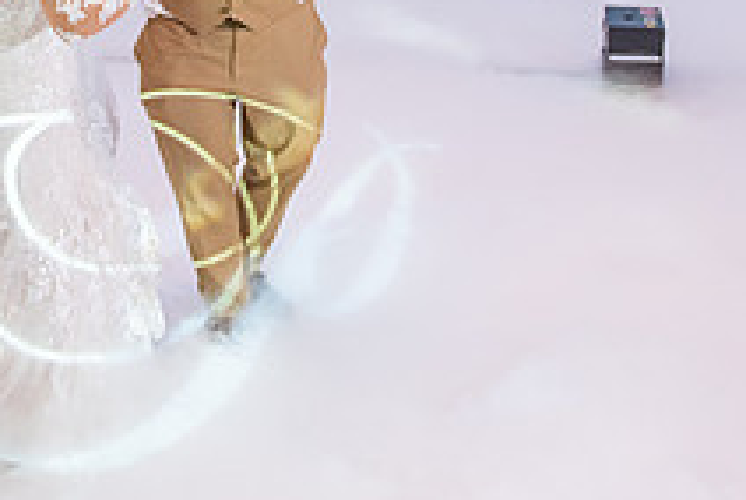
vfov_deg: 18.2
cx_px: 366
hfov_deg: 28.4
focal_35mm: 71
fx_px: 1473
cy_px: -104
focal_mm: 24
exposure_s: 1/125
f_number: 3.2
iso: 1000
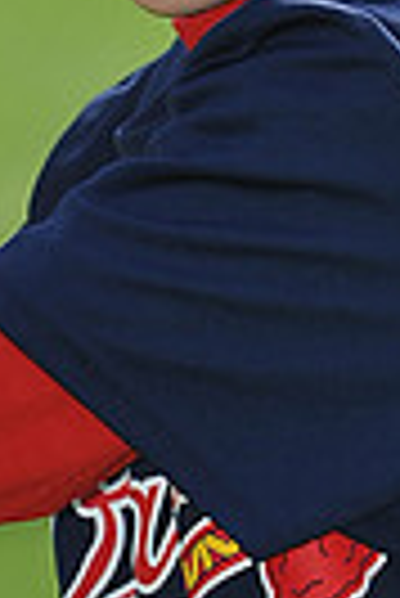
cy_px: -387
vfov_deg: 2.4
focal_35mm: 870
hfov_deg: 1.6
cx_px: 211
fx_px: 14461
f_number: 4.5
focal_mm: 200
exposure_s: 1/1250
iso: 200
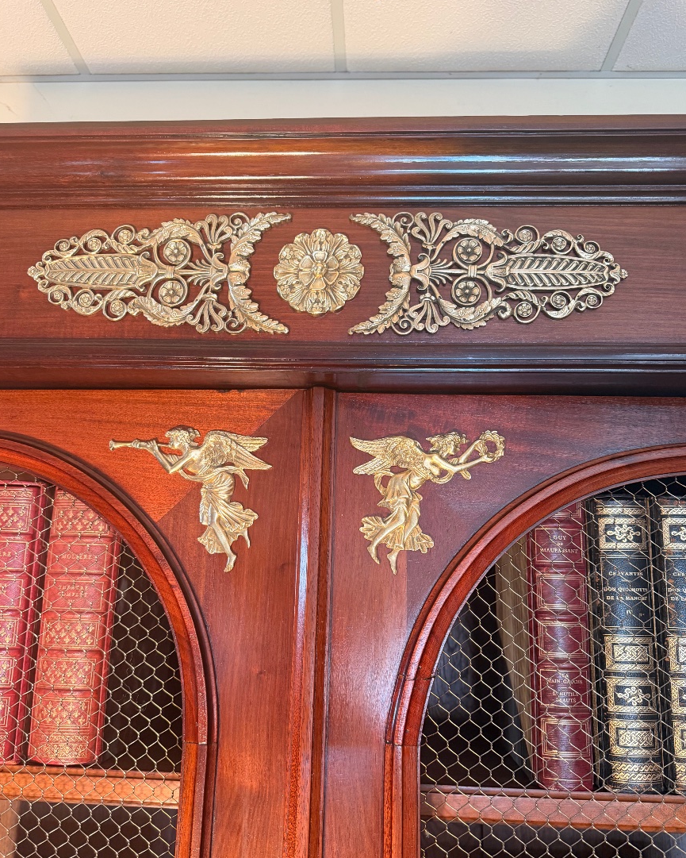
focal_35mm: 26
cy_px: 474
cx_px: 335
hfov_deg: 54.9
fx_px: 660
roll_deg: -2.1
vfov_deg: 65.9
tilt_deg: +10.9
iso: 250
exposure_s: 1/50
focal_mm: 6.76
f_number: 1.78
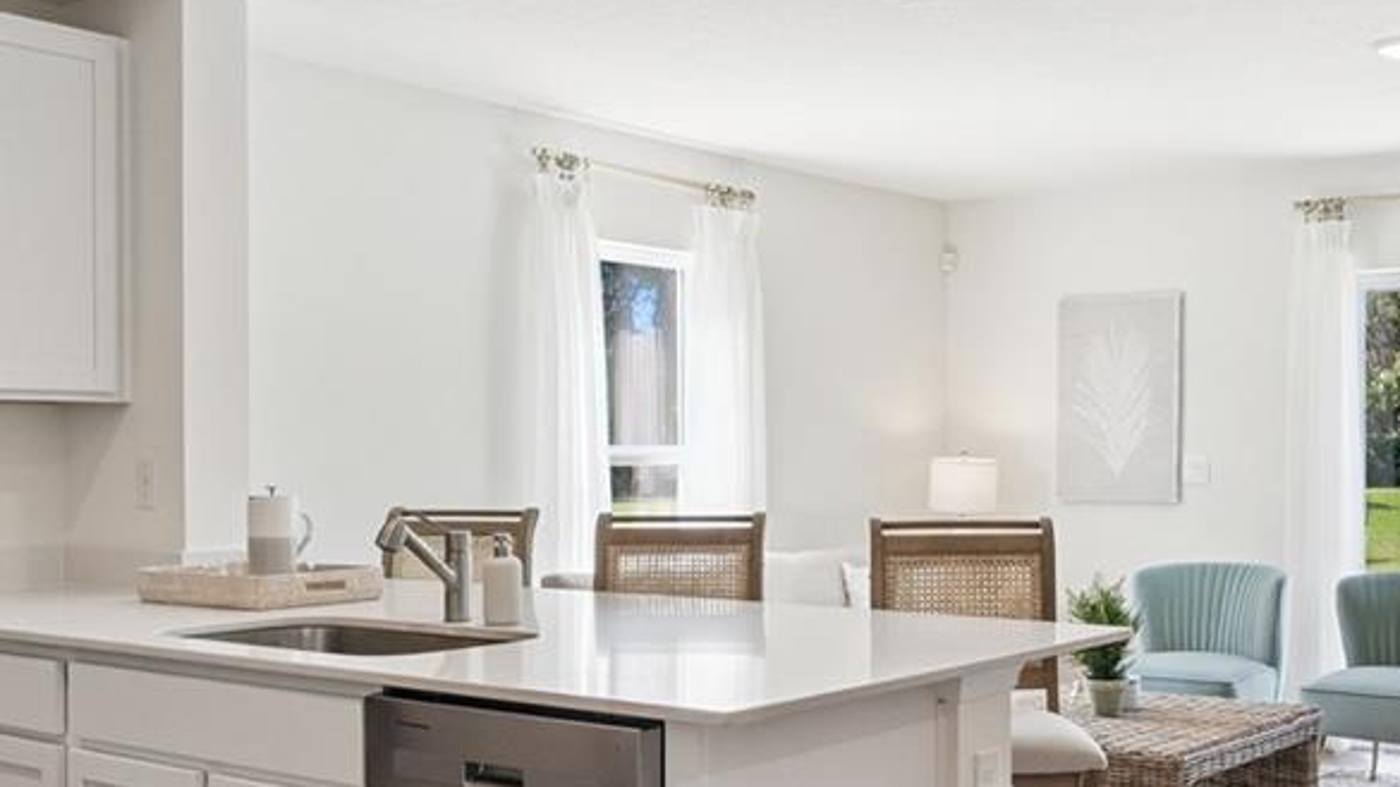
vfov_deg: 27.7
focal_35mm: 43
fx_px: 1596
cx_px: 957
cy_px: 438
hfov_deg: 46.5
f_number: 2.8
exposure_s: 1/125
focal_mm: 10
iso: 125
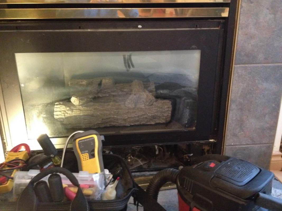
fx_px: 285
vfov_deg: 40.7
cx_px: 141
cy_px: 106
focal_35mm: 35
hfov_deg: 52.6
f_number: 2.4
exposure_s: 1/15
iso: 800
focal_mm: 4.28
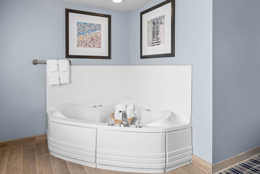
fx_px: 152
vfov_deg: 59.5
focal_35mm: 21
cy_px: 87
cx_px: 130
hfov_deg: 81.2
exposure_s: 1/4
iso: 320
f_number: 8
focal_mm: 21
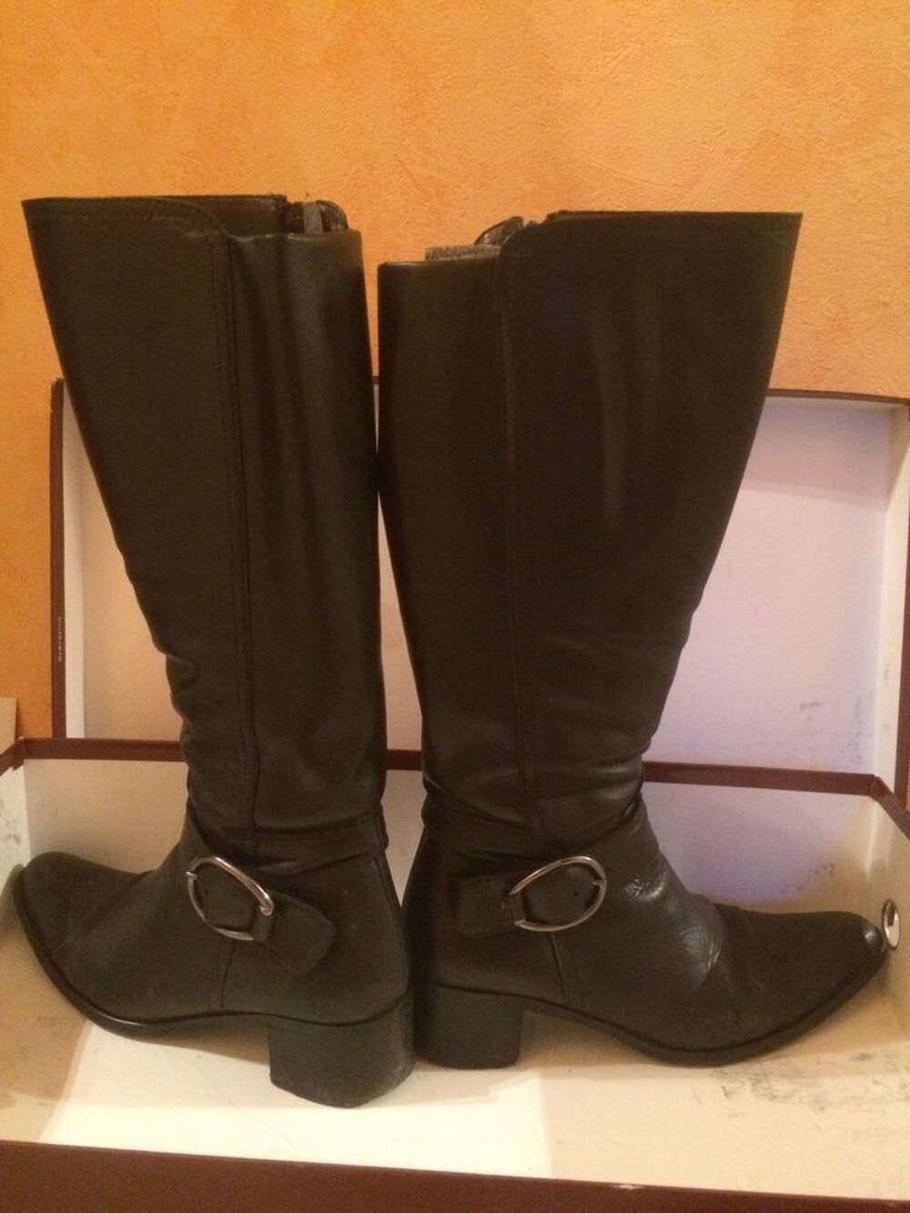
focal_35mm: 29
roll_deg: -1.6
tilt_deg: -17.1
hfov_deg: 48.2
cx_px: 455
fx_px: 1016
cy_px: 606
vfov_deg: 61.7
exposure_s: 1/17
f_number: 2.2
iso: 640
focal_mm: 4.15
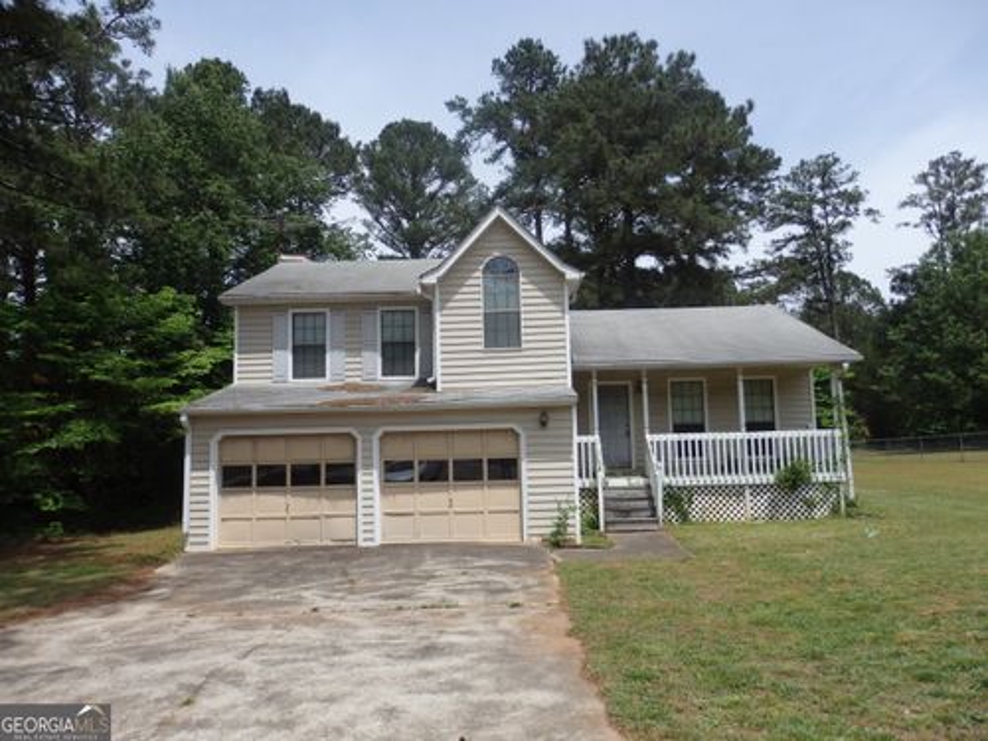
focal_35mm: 25
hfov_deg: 69.4
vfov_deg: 54.9
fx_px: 714
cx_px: 494
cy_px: 370
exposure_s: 1/200
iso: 100
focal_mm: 4.5
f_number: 8.7
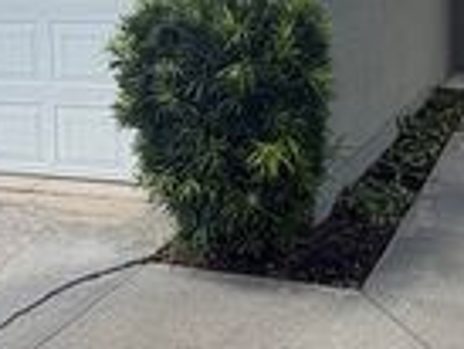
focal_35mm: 51
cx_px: 366
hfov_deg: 36.3
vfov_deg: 27.6
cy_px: 36
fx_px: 684
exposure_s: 1/770
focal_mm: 2.22
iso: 40
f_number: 2.2
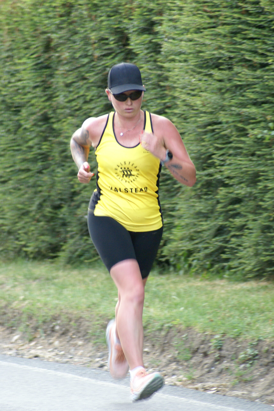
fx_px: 3932
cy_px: 206
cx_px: 137
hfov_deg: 4.0
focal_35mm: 345
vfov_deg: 6.0
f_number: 5.6
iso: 800
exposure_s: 1/60
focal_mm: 230
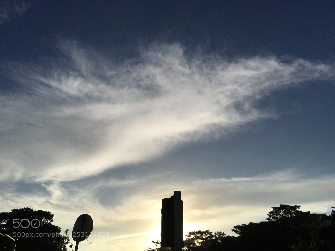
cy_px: 126
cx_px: 168
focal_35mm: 29
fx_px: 281
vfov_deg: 48.2
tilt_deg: +27.9
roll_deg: +1.3
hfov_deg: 61.7
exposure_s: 1/4274
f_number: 2.2
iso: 25
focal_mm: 4.15
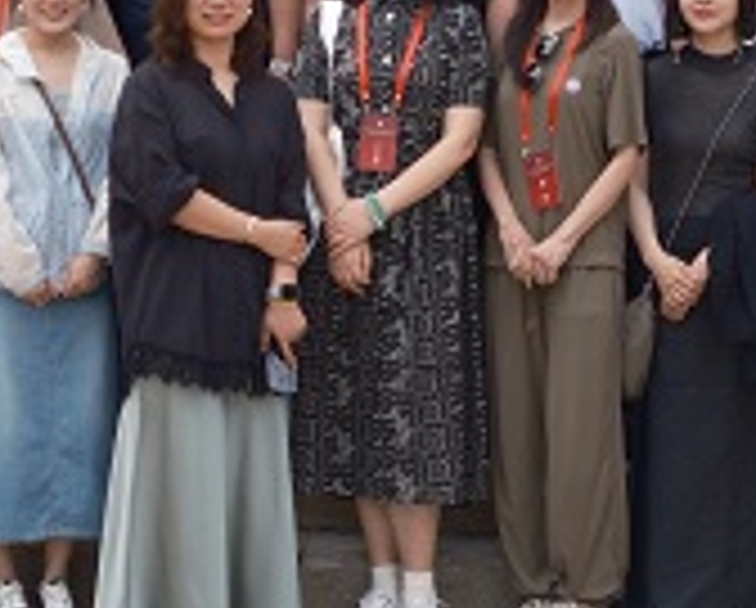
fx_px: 3071
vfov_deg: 11.2
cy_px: -47
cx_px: 252
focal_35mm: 137
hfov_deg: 14.0
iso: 800
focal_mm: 27
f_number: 2.8
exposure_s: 1/1000
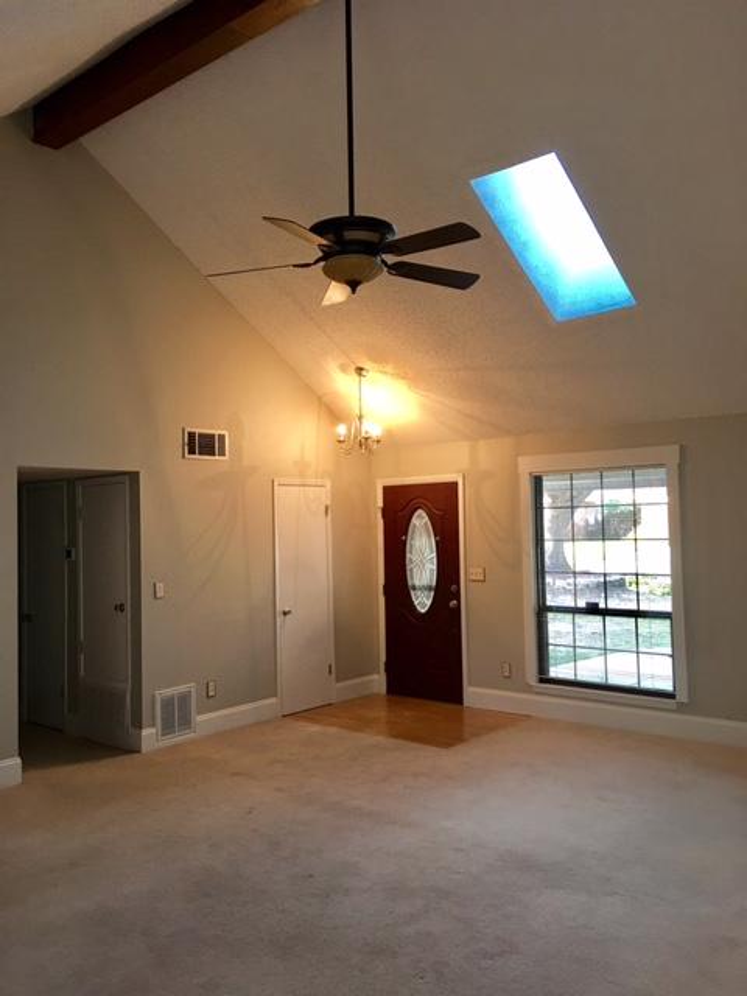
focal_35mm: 29
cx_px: 374
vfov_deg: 61.7
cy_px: 498
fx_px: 834
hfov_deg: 48.2
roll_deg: +0.1
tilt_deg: +3.1
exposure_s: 1/17
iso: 40
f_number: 2.2
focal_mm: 4.15
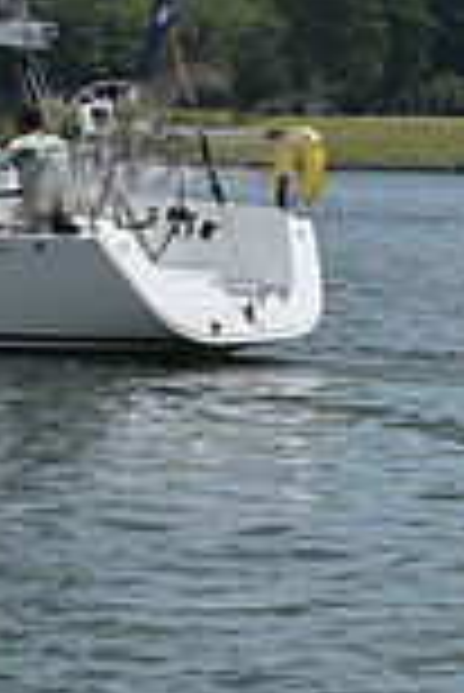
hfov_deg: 5.2
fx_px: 5073
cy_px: -468
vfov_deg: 7.6
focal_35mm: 263
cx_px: -403
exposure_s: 1/1000
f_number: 11
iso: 320
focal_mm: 70
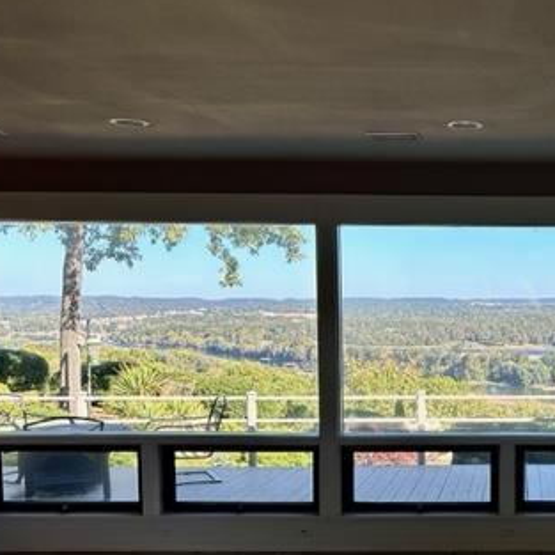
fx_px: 853
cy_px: 360
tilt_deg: -3.9
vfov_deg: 35.8
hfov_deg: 33.8
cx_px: 514
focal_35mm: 47
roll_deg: -0.6
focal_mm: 5.7
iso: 50
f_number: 1.5
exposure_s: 1/833
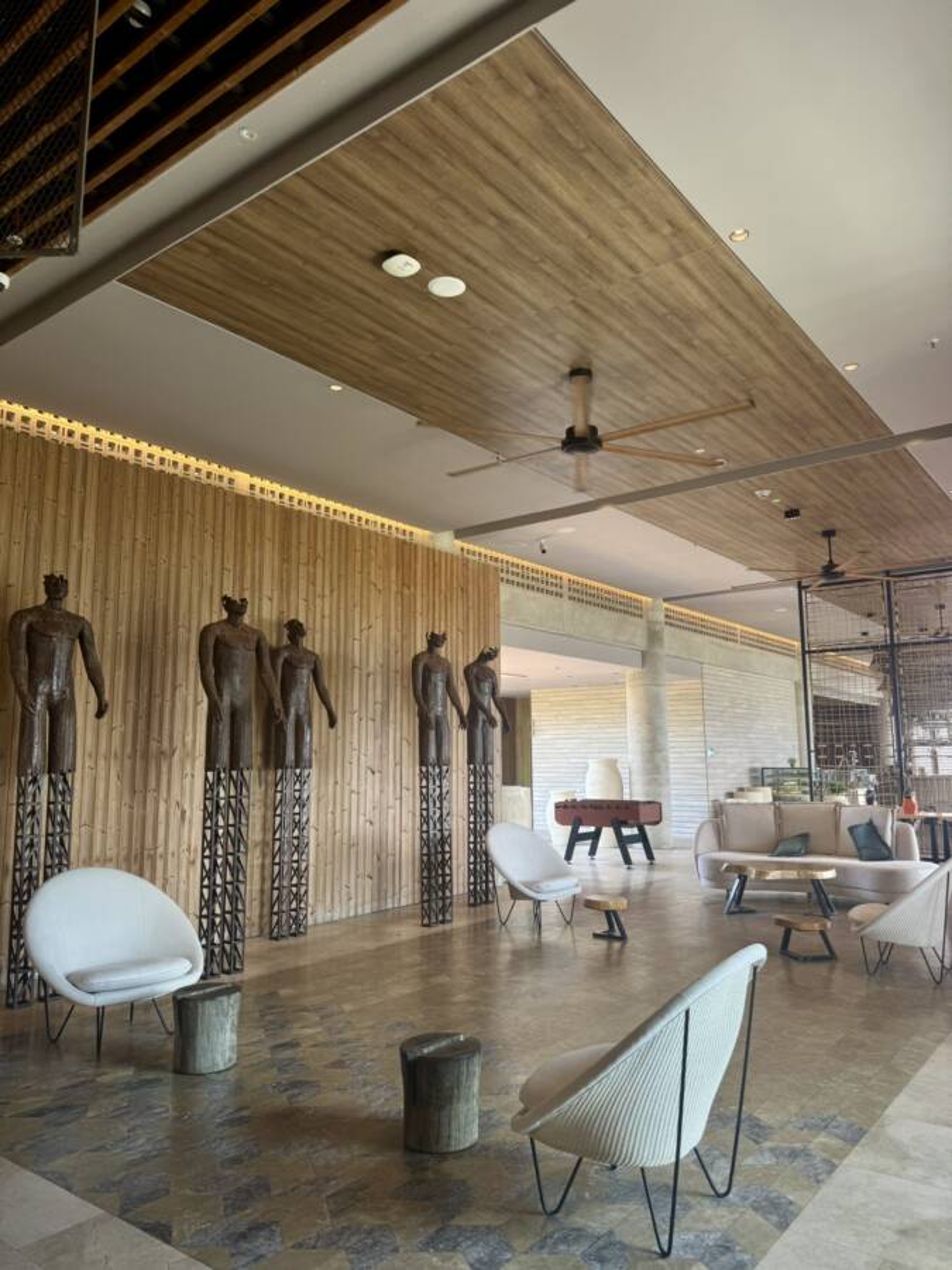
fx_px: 880
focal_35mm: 24
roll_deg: +0.1
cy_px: 635
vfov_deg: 71.6
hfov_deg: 56.8
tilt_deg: +7.6
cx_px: 476
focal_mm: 6.76
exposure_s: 1/120
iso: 64
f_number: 1.78
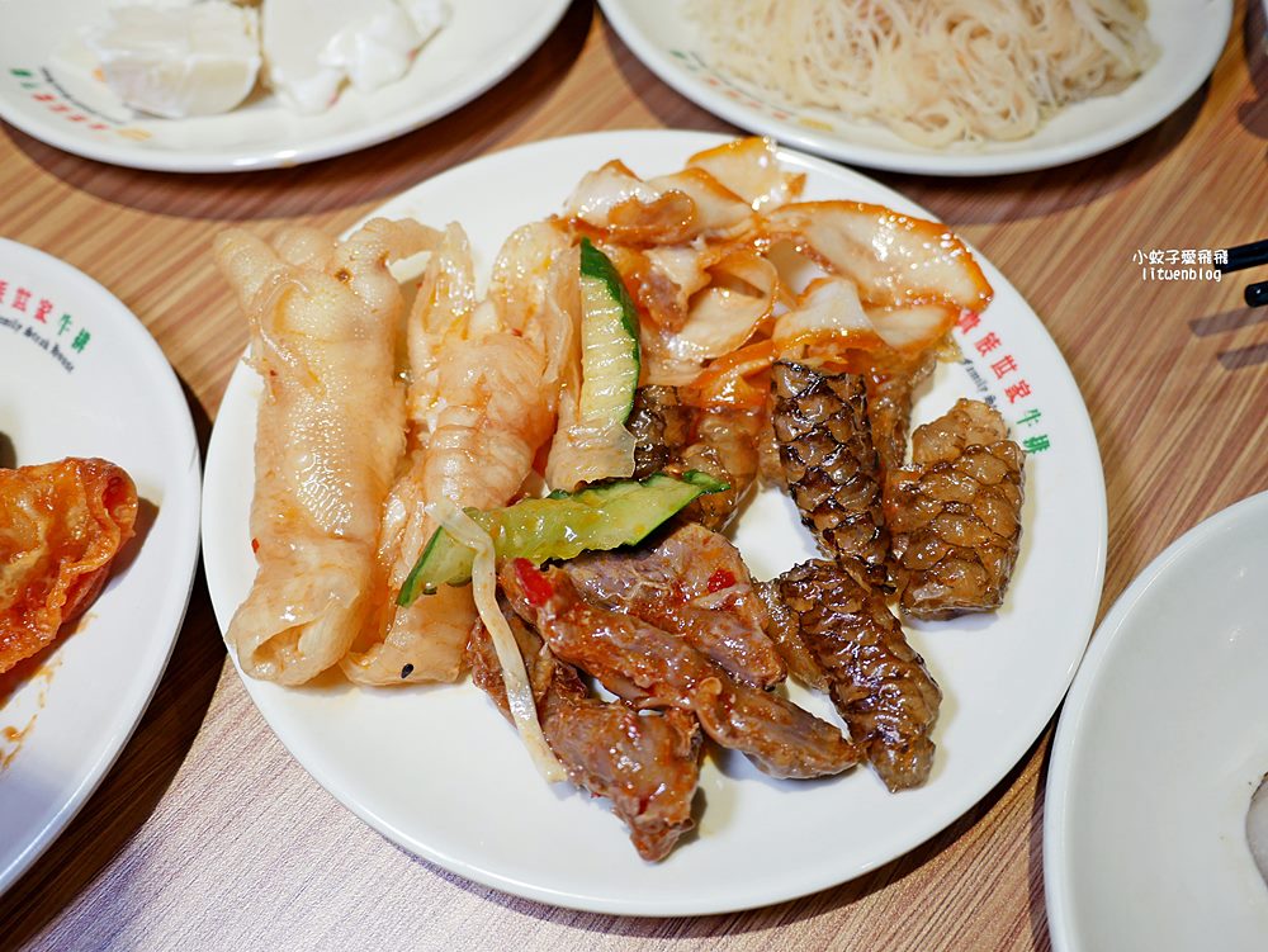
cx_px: 634
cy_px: 476
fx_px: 1026
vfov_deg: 49.8
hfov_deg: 63.4
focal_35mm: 28
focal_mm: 14
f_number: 2.5
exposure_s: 1/60
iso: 200
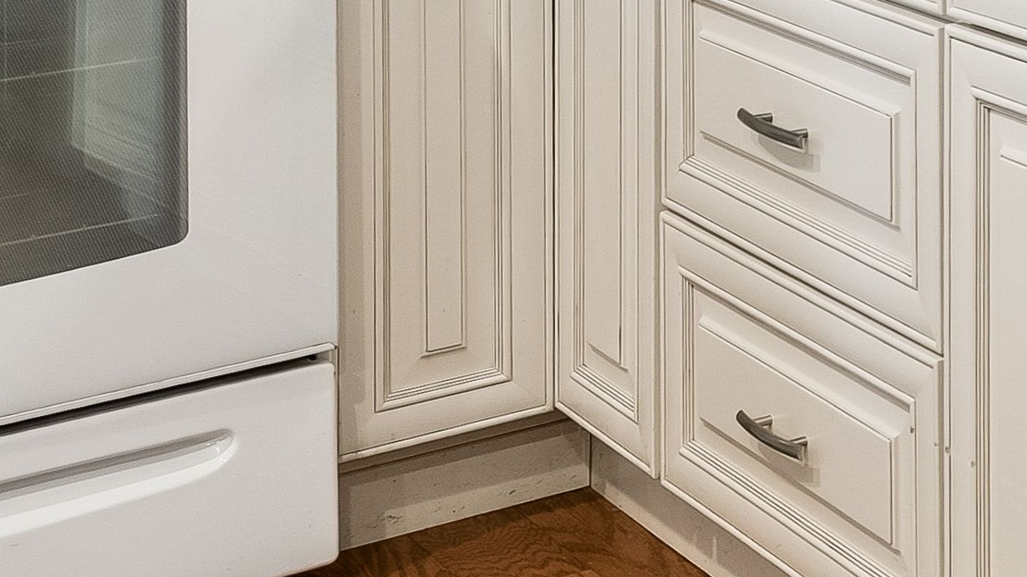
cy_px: -359
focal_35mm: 95
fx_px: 2587
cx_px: 1710
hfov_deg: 18.7
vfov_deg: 12.0
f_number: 7.1
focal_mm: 16
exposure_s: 1/13
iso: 400
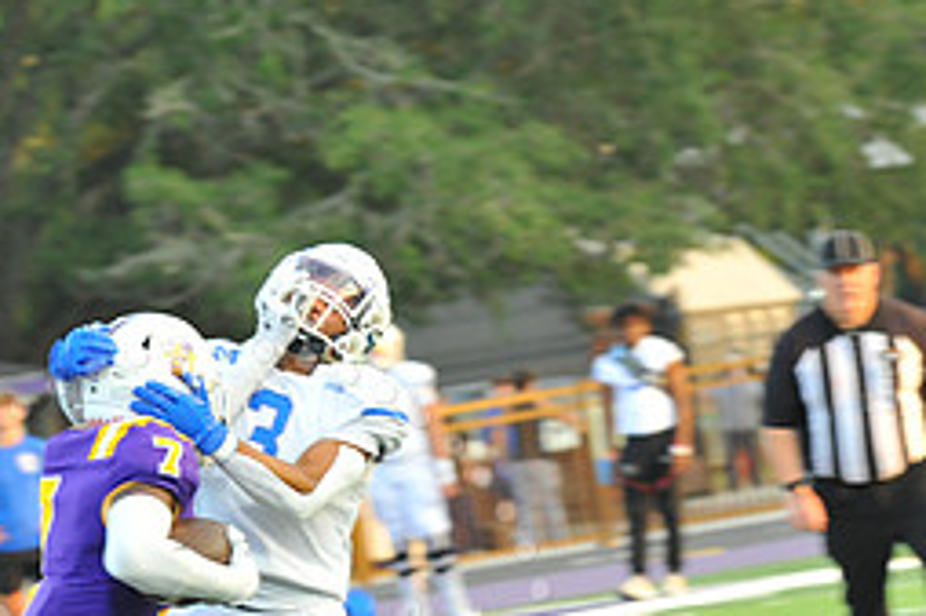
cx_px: 215
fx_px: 11721
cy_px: 682
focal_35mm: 456
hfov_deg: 4.5
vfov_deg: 3.0
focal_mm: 200
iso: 2000
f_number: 8
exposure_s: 1/250
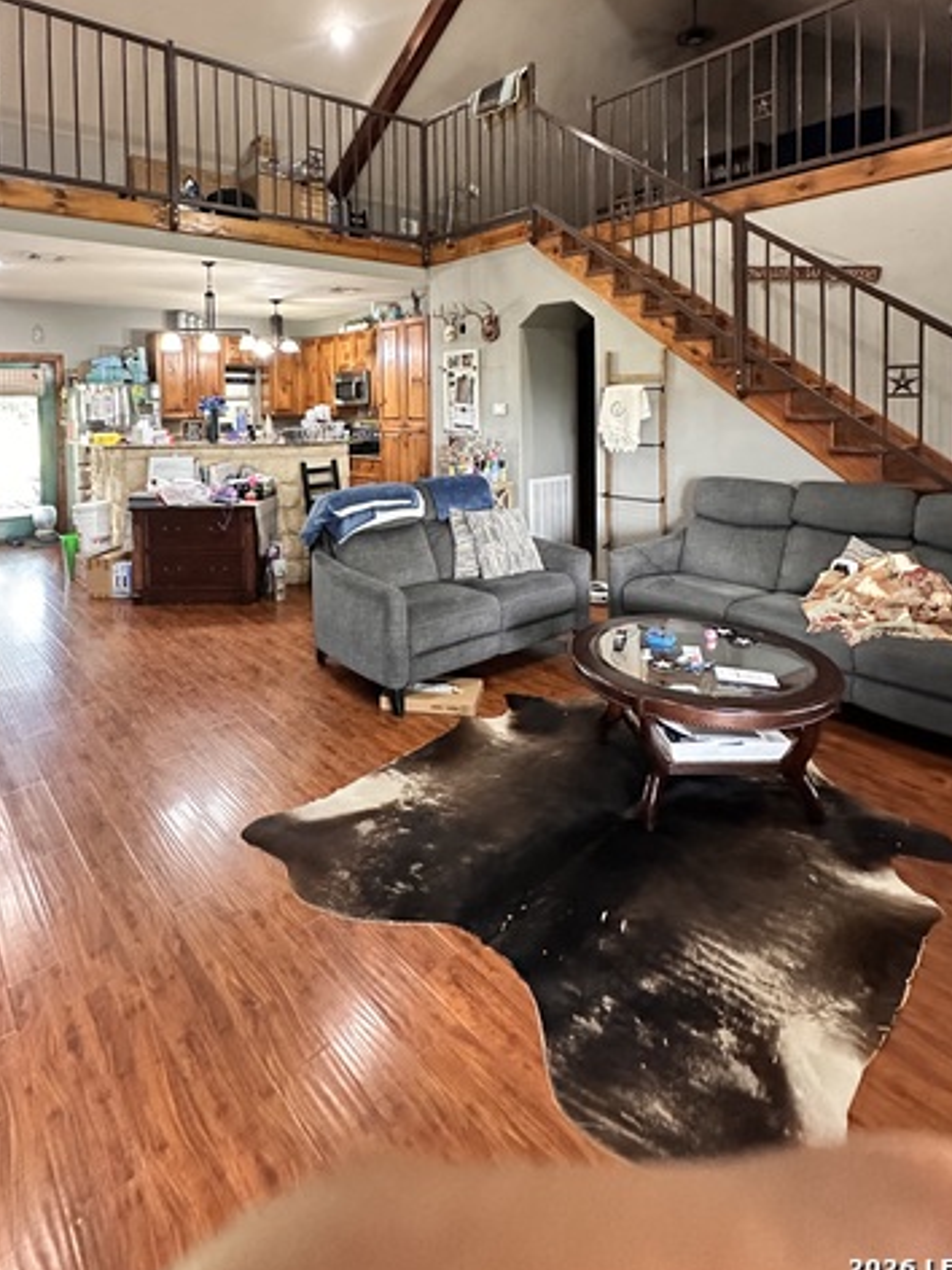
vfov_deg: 81.8
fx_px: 697
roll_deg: -0.1
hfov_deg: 68.4
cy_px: 422
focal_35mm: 19
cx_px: 417
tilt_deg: -0.2
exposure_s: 1/40
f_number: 2.2
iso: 800
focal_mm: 2.22
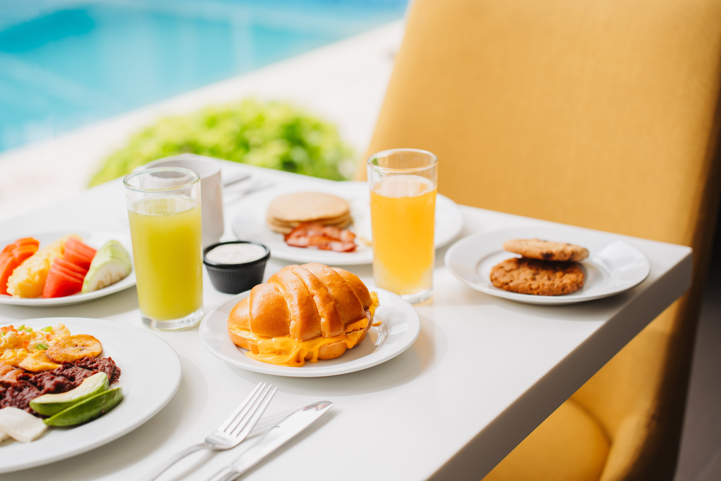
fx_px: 1282
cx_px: 360
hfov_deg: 31.4
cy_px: 240
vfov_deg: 21.2
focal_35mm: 64
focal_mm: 64
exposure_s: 1/250
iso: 100
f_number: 2.8
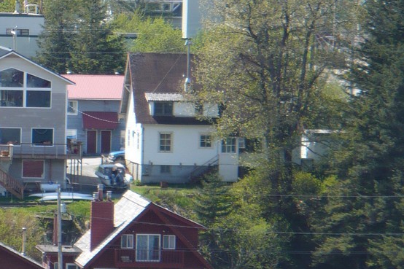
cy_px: 80
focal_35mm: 487
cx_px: 21
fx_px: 5463
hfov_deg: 4.2
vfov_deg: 2.8
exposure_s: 1/320
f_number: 4.4
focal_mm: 33.1
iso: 100
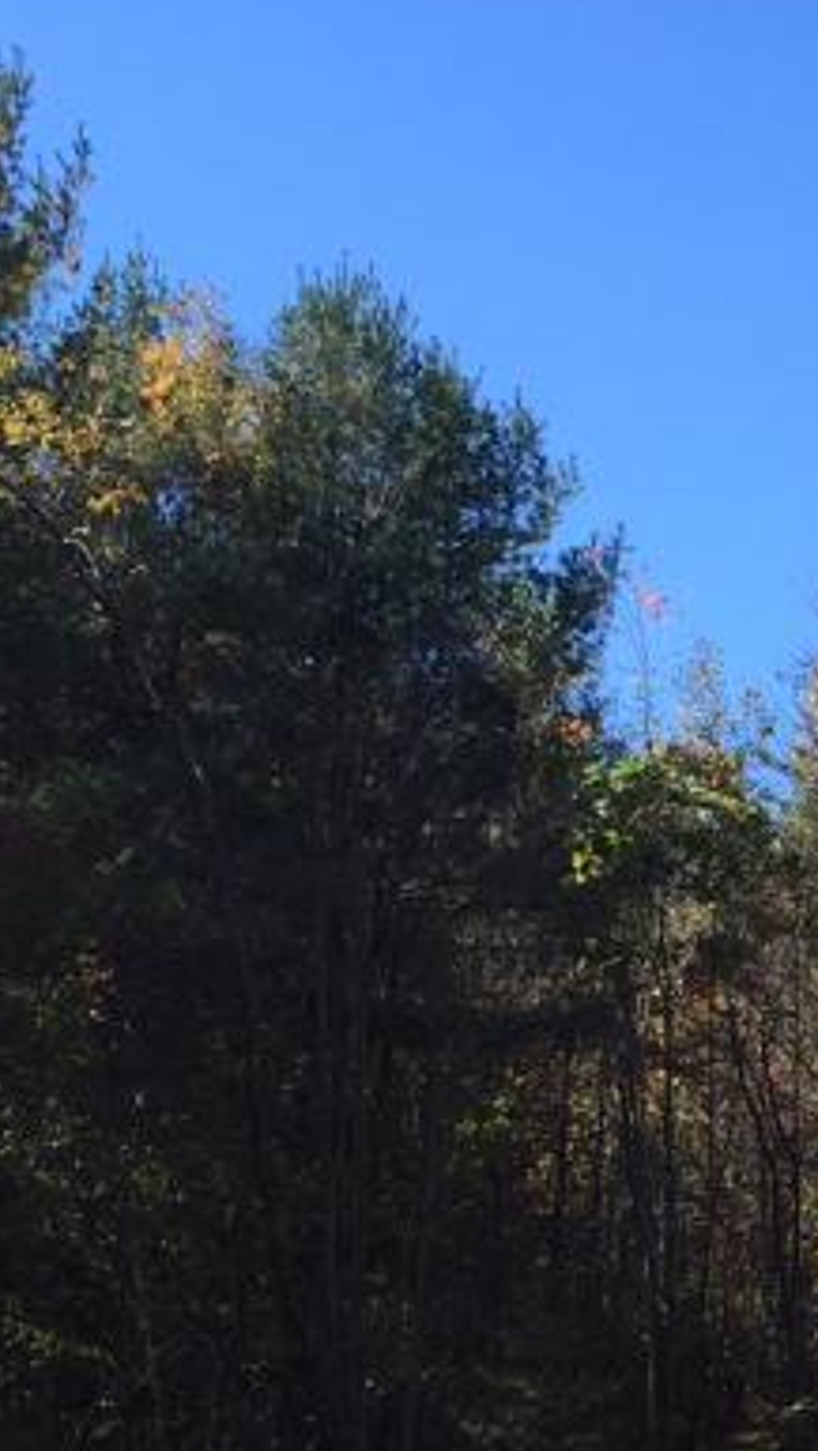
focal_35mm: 84
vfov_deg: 24.9
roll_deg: -2.5
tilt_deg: +5.3
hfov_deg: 13.8
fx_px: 3234
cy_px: 1149
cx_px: 1086
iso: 32
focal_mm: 4.15
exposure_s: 1/989
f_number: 2.2
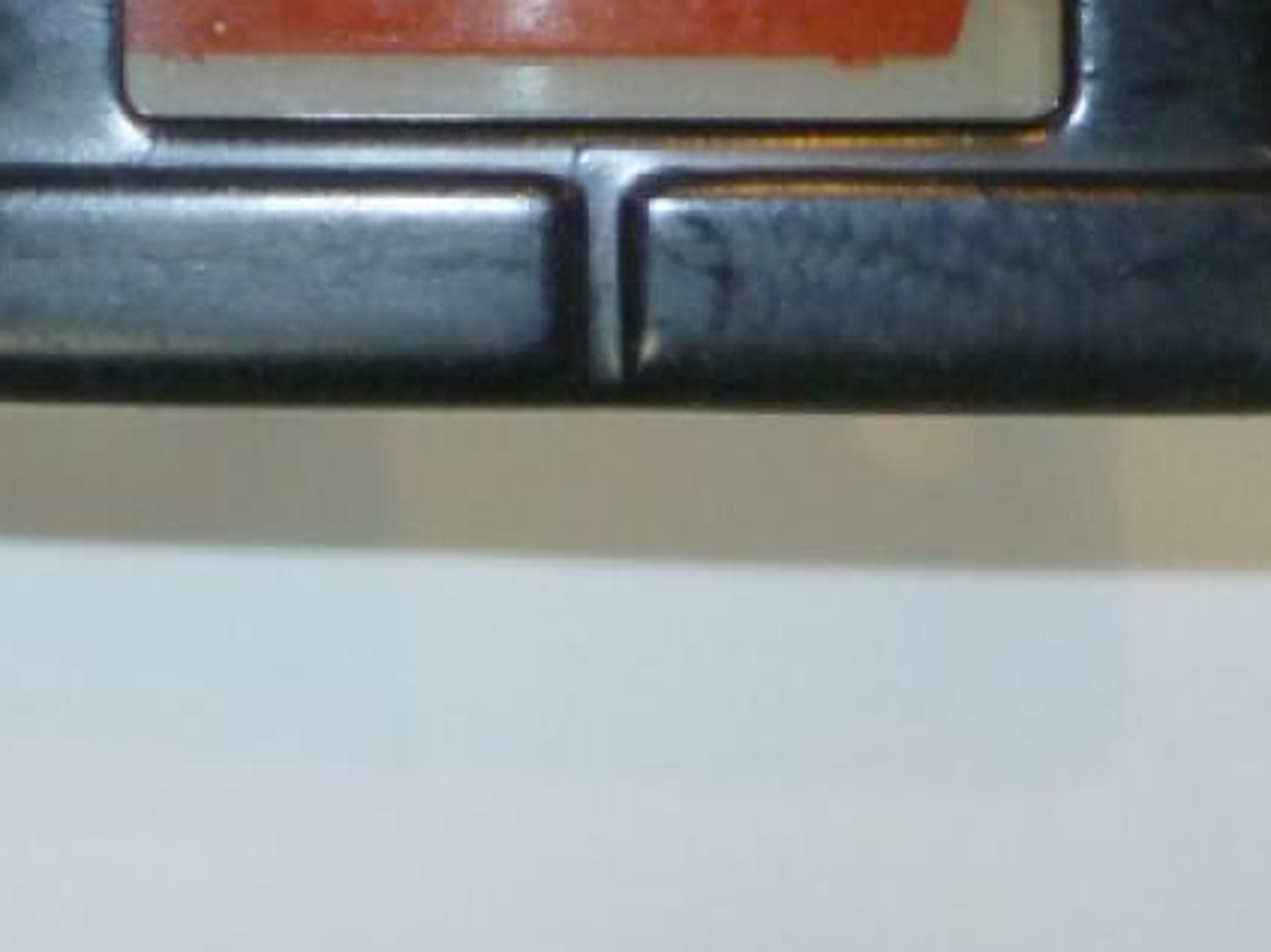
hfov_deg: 17.2
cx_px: -493
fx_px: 3891
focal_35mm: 106
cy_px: -198
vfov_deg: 13.6
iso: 200
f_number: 3.3
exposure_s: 1/30
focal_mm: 5
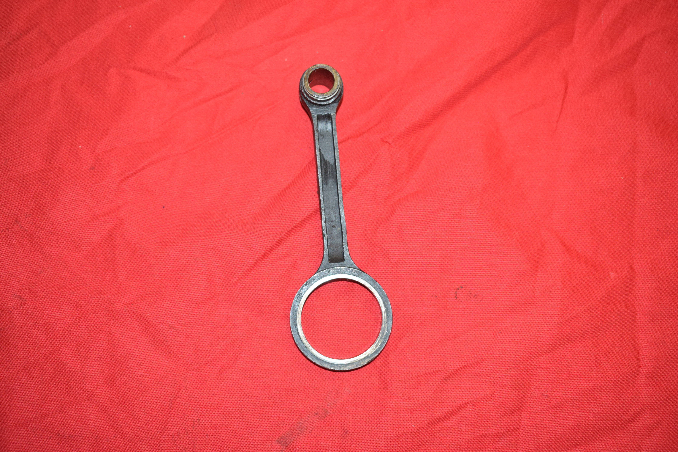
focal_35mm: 44
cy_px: 226
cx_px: 339
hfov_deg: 45.0
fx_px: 819
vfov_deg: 30.9
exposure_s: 1/125
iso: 800
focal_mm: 29
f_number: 5.6
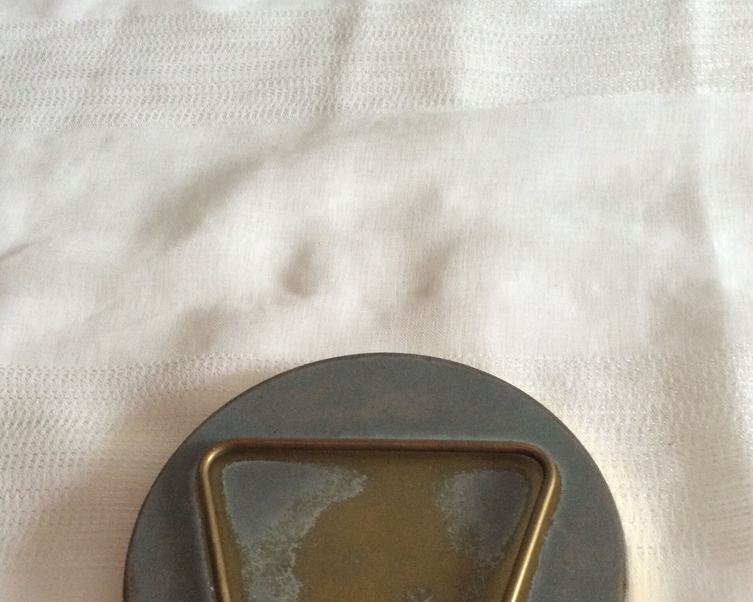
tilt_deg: -57.6
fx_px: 936
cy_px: 453
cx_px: 375
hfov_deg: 43.8
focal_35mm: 42
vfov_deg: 34.9
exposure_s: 1/25
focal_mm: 3.3
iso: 160
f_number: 2.4
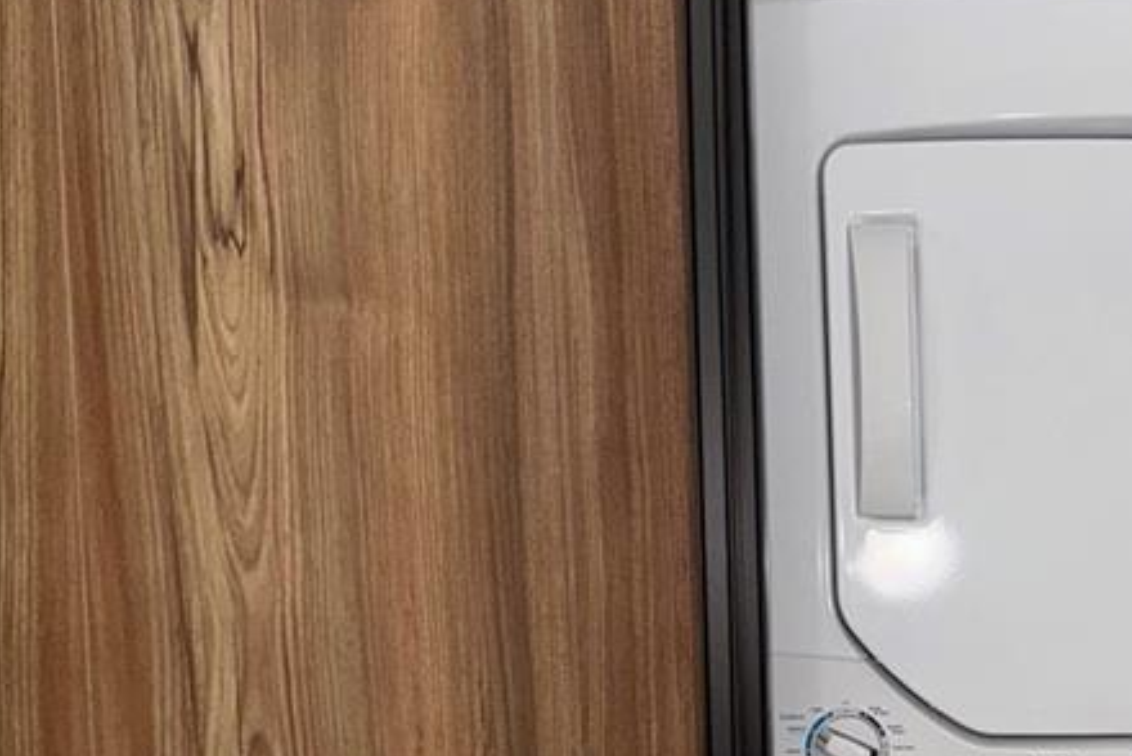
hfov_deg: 27.9
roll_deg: -0.5
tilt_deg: -6.0
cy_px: 807
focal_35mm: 68
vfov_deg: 19.3
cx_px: 1135
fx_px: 2140
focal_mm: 6.76
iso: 50
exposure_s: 1/123
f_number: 1.78
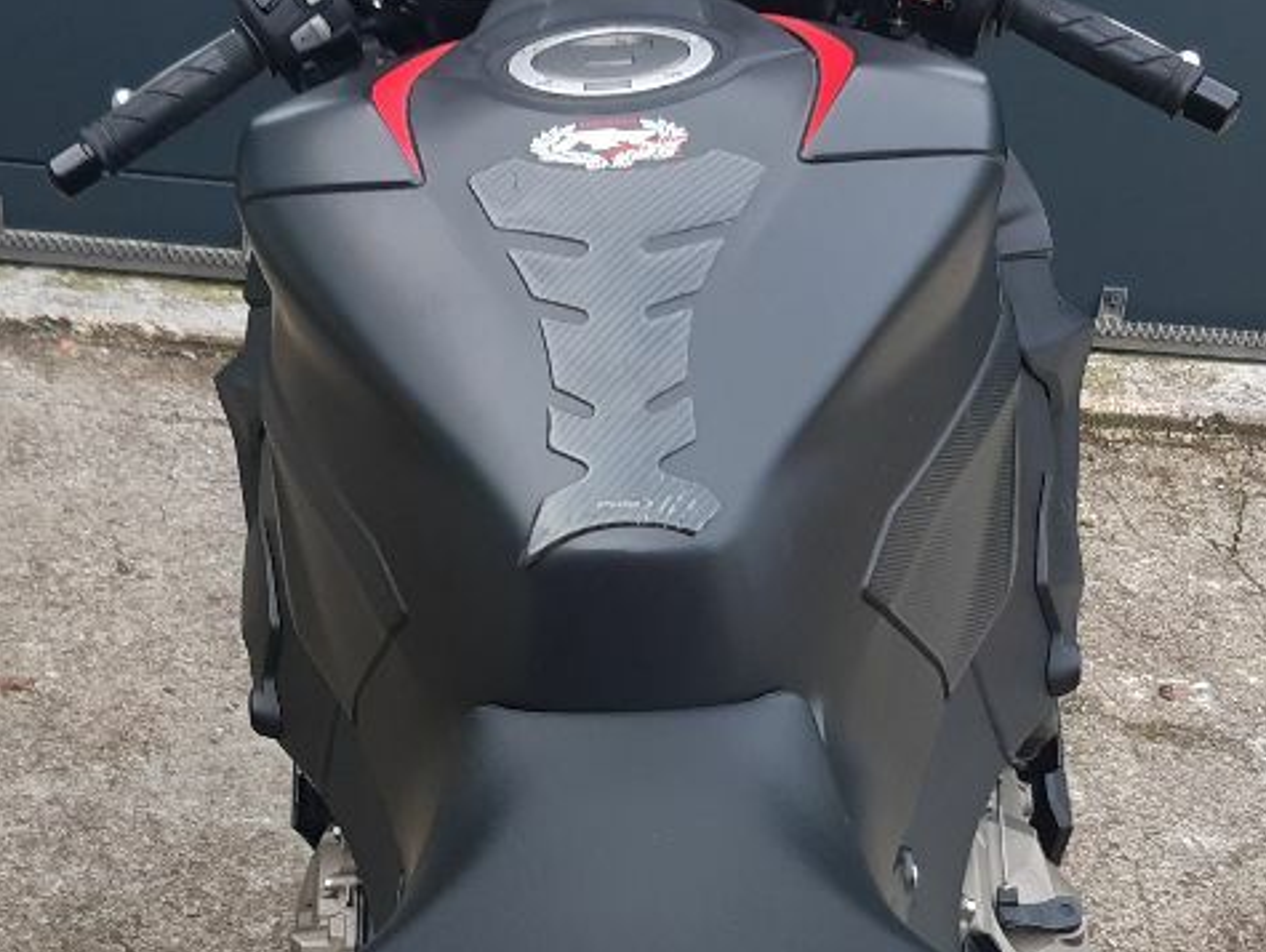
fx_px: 2562
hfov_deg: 27.7
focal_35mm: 70
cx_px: 589
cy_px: 784
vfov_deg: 20.8
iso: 50
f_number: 1.7
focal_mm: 3.92
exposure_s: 1/100
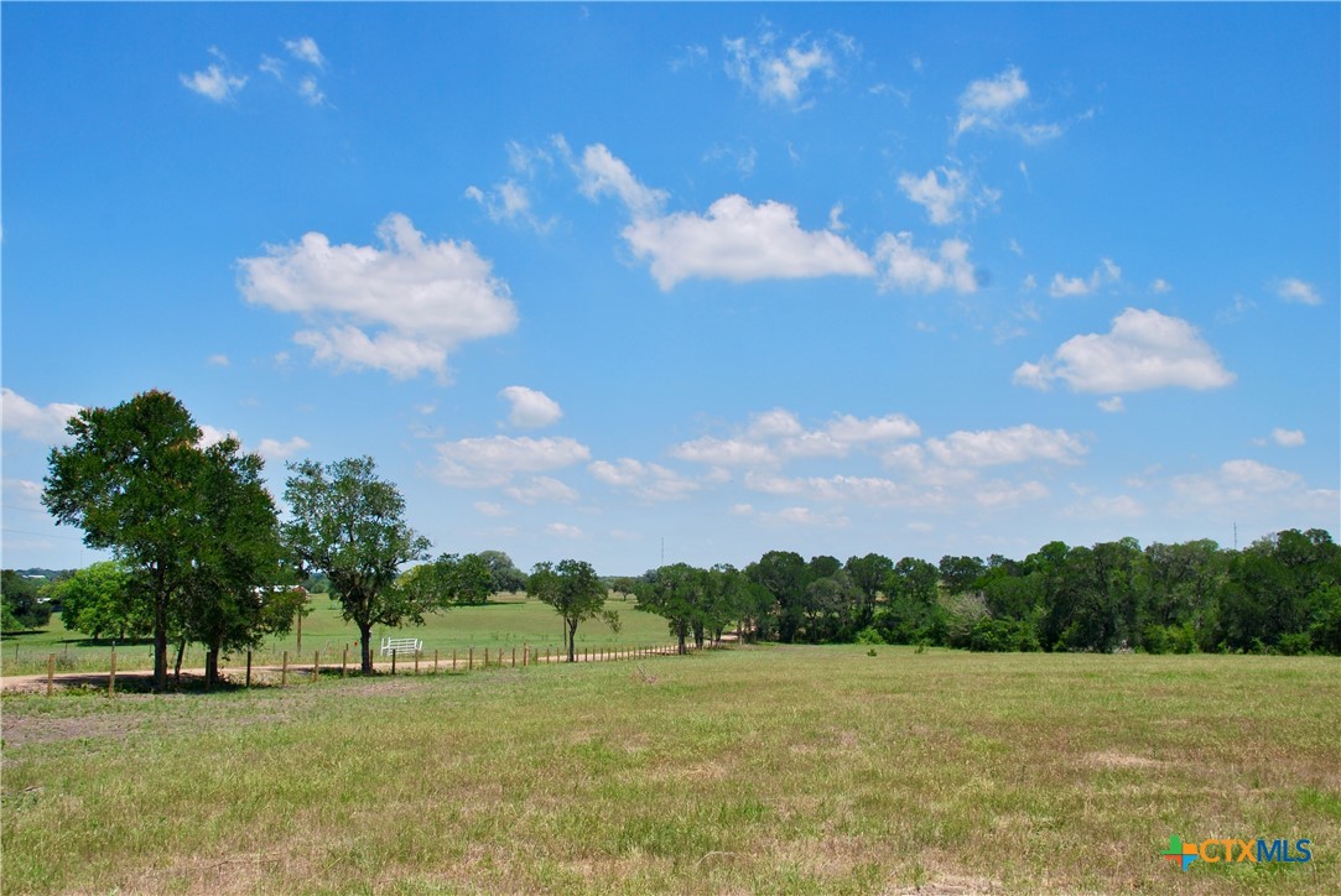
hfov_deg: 57.2
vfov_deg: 40.0
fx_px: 1230
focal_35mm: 33
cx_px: 670
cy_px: 448
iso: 100
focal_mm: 22
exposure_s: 1/250
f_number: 8
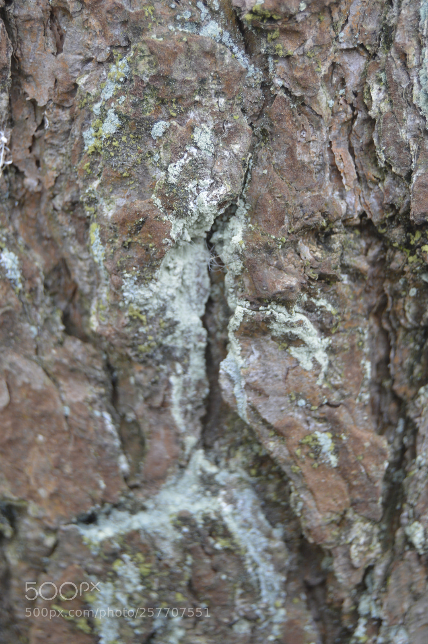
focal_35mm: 68
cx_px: 214
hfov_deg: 20.1
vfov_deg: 29.9
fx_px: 1206
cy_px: 322
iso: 400
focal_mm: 45
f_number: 5.3
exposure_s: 1/100
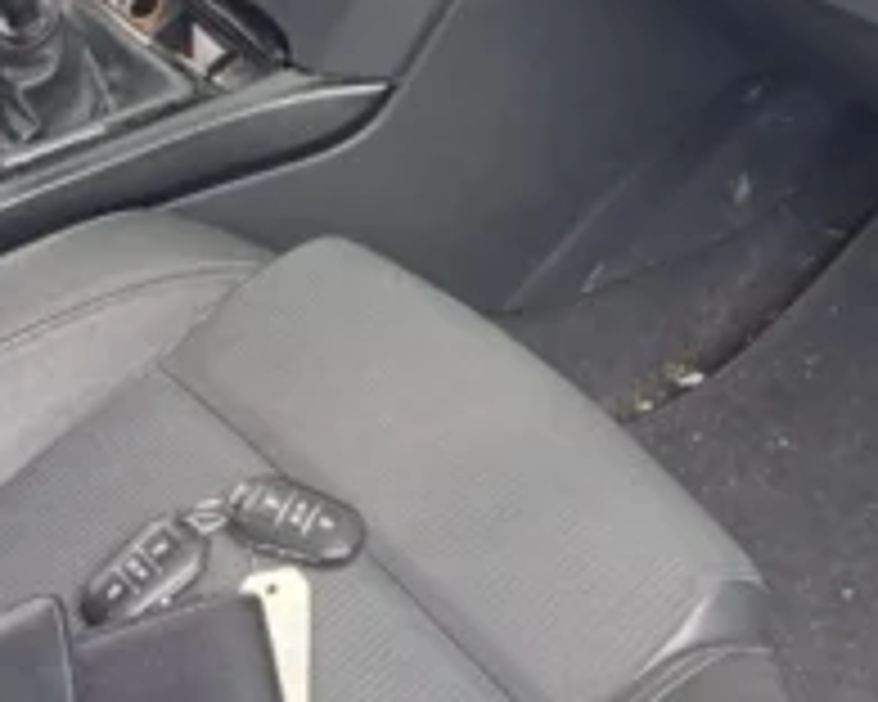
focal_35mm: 84
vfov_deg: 18.0
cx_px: 306
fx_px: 2183
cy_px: 58
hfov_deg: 22.7
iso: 120
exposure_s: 1/50
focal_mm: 3.46
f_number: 2.2
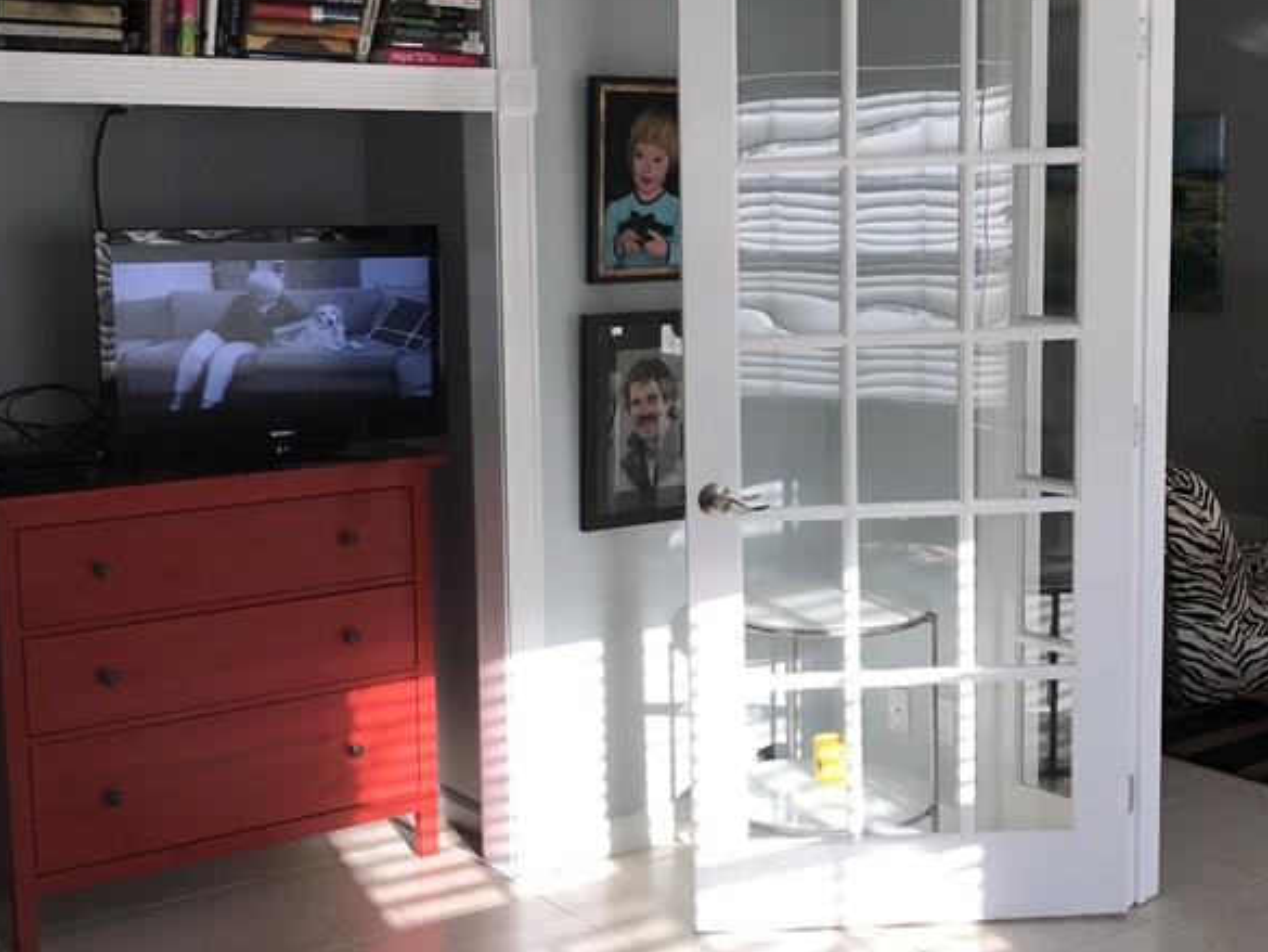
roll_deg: +1.1
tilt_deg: -7.5
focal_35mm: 49
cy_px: 468
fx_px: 1795
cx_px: 579
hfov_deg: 38.9
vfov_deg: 29.7
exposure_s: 1/175
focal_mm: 3.99
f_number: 1.8
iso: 20
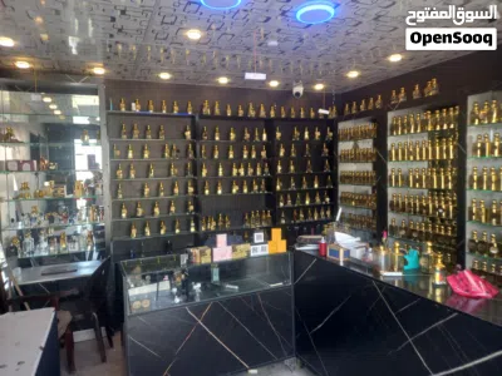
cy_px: 188
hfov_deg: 69.4
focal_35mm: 25
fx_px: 363
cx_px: 251
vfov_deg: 54.9
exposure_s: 1/50
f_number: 2
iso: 64
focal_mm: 4.6
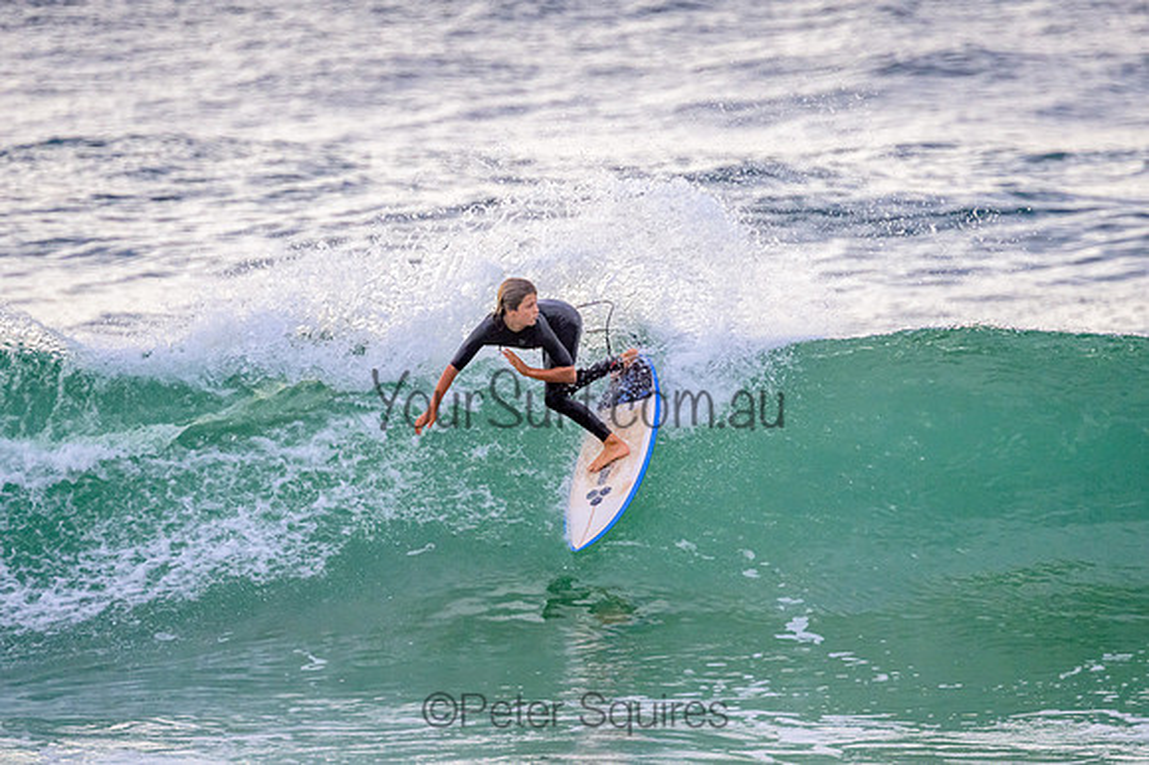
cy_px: 382
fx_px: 19138
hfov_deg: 3.4
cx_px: 574
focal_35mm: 600
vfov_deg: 2.3
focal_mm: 400
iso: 1000
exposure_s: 1/2500
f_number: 5.6
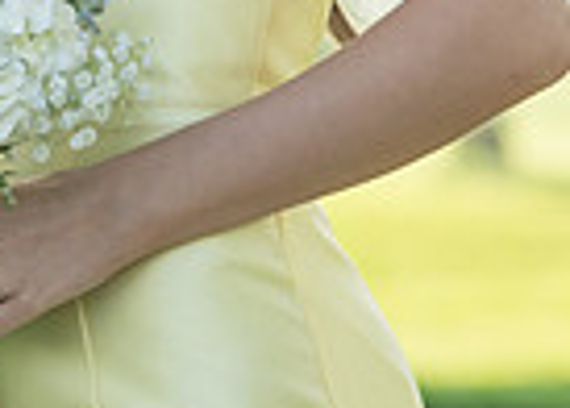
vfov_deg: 6.3
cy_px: -266
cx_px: 52
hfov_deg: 8.9
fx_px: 3628
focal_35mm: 224
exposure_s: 1/1000
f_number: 1.8
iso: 160
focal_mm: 50
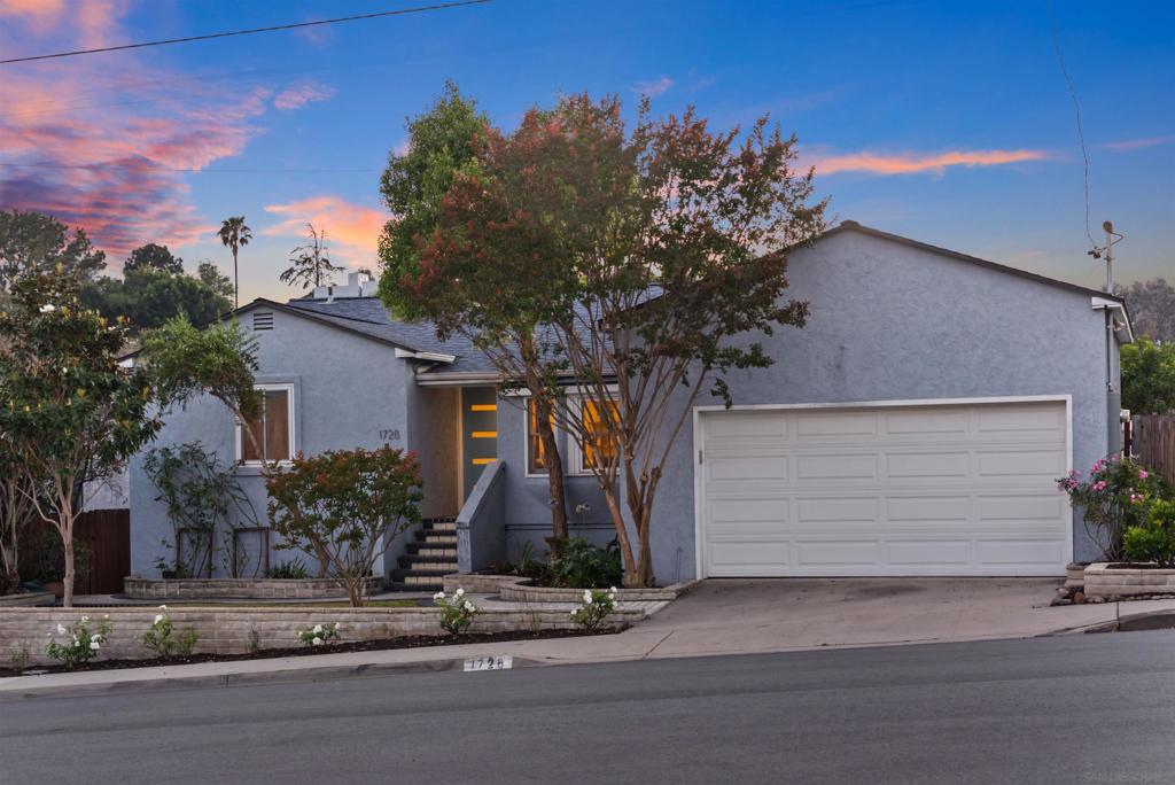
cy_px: 392
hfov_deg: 36.2
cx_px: 588
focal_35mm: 55
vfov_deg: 24.7
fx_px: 1796
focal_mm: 55
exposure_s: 1.3
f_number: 10
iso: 320
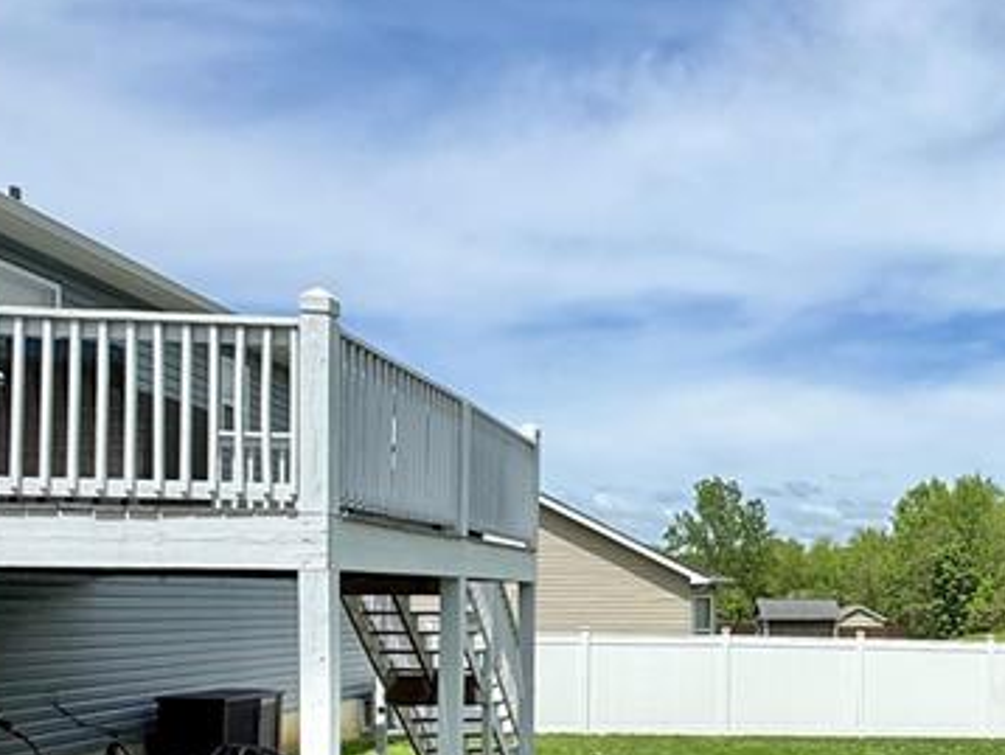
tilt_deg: -0.2
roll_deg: -0.5
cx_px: 1039
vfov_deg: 34.8
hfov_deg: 40.1
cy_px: 609
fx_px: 1162
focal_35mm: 40
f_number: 2.2
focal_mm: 2.22
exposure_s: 1/4425
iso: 50
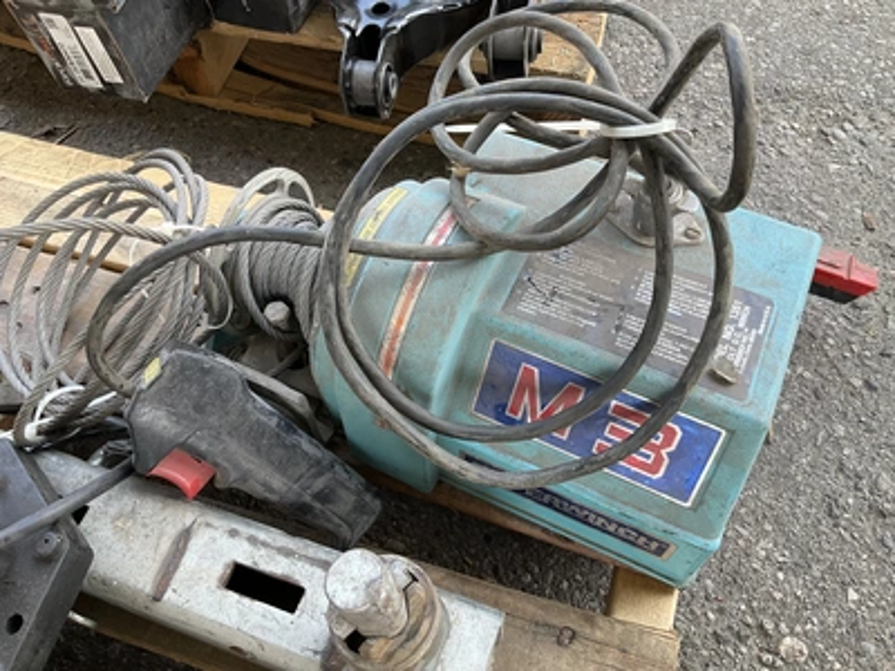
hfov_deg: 61.7
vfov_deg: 48.2
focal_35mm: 29
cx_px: 448
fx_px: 750
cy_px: 336
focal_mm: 3
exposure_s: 1/122
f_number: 1.8
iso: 25
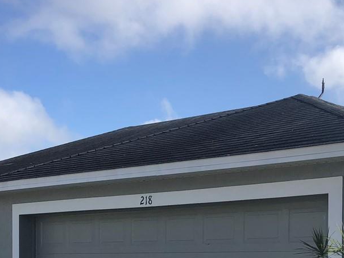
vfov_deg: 19.2
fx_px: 736
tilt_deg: +0.0
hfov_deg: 26.1
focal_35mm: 74
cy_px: 271
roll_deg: +0.1
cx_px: 240
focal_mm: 3.99
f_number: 1.8
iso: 20
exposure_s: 1/2315
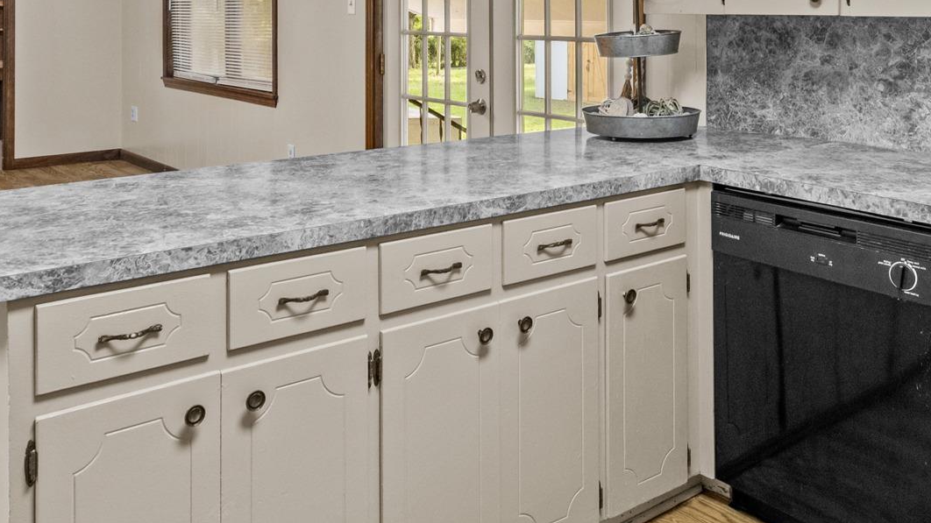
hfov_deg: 54.0
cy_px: 28
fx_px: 913
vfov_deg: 30.2
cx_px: 498
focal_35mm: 37
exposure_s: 1/2.5
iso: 800
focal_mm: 10
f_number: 8
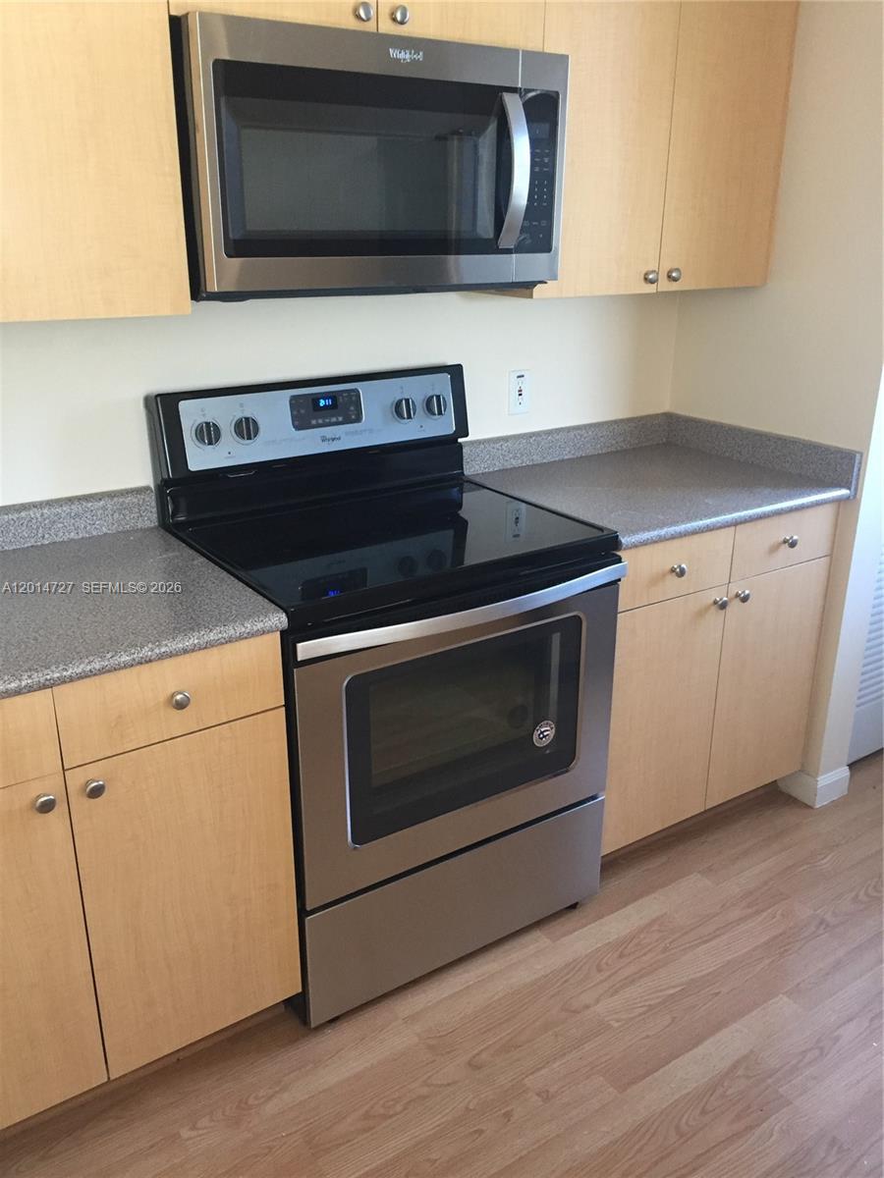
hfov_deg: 48.2
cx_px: 442
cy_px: 589
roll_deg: -1.3
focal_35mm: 29
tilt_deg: -21.0
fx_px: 987
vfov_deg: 61.7
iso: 160
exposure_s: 1/30
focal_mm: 4.15
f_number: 2.2
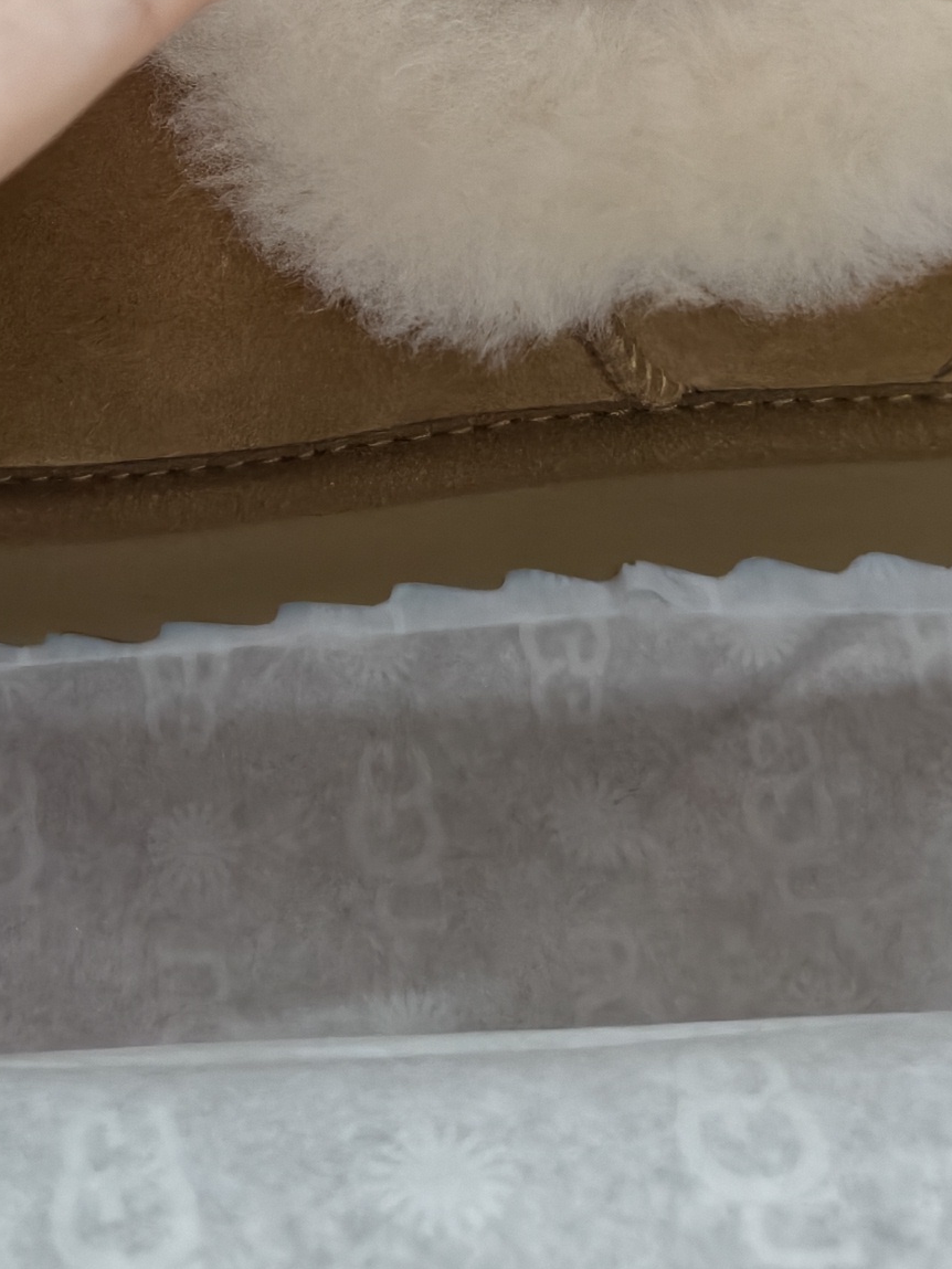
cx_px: 149
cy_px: -593
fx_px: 3006
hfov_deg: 17.8
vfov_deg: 20.6
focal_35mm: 82
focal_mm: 5.56
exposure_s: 1/50
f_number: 1.88
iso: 314
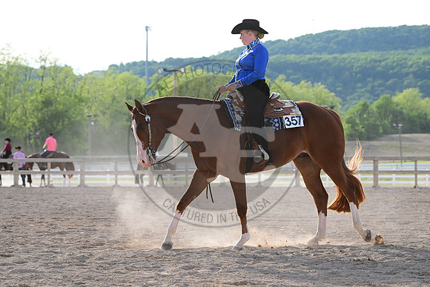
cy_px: 144
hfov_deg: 19.5
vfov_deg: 13.0
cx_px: 215
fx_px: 1254
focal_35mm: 105
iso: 1000
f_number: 5.6
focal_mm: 105
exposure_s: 1/2000
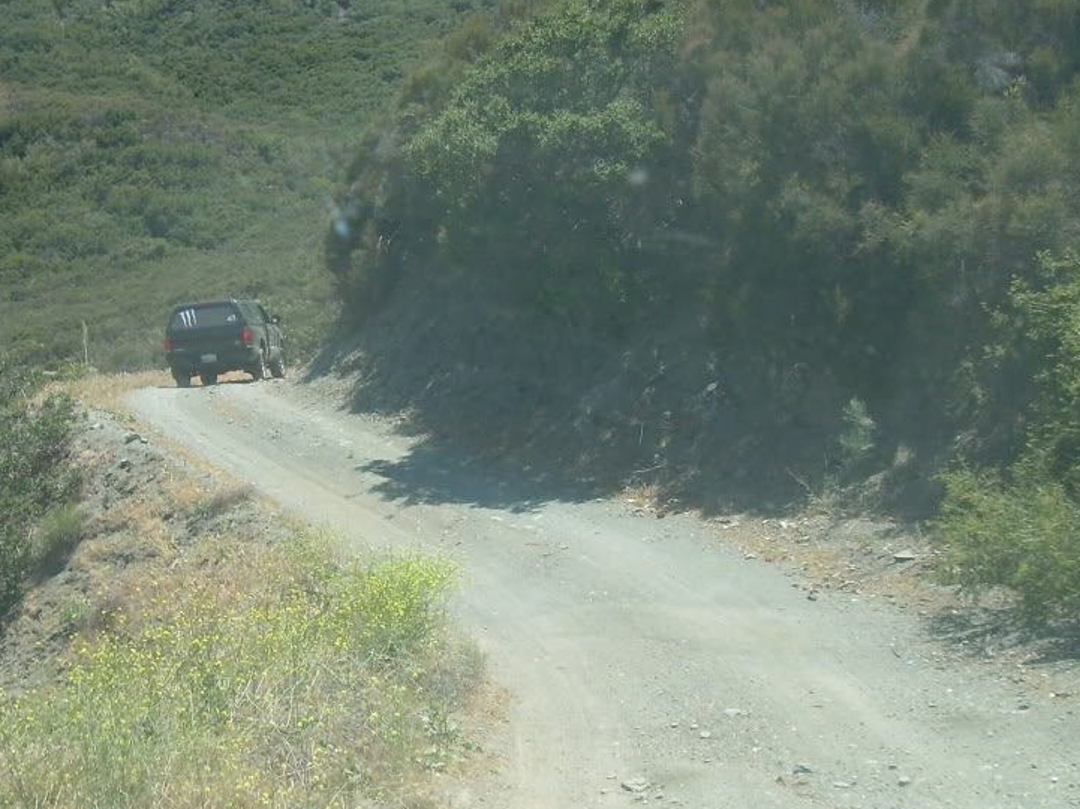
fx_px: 1684
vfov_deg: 27.0
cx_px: 355
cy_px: 446
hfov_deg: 35.2
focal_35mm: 54
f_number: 4.6
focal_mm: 6.3
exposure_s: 1/210
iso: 50
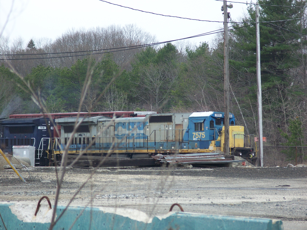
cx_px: 154
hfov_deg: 10.7
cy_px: 115
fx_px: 1641
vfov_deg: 8.0
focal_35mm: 185
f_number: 4.4
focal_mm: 38.8
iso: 160
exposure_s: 1/200
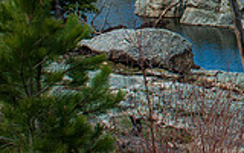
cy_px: -53
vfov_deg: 12.0
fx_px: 705
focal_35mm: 106
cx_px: 341
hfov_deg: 18.0
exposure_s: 1/400
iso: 220
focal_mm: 24
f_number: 11
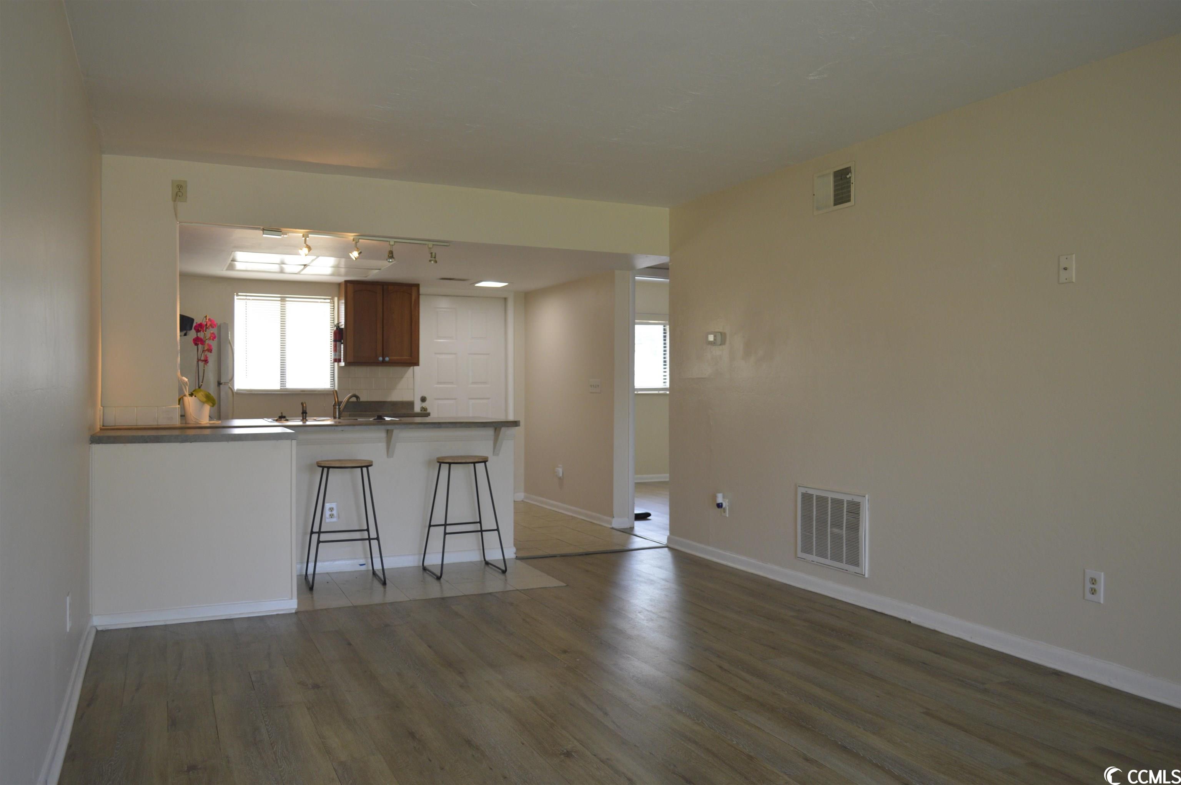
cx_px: 590
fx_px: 885
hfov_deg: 67.4
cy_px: 392
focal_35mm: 27
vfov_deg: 47.8
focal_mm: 18
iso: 400
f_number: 4
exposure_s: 1/60
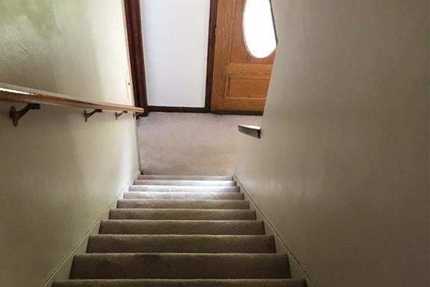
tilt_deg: -47.8
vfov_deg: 34.2
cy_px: 152
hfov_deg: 49.6
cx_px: 215
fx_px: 466
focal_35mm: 39
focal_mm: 3.99
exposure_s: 1/15
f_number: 1.8
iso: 100
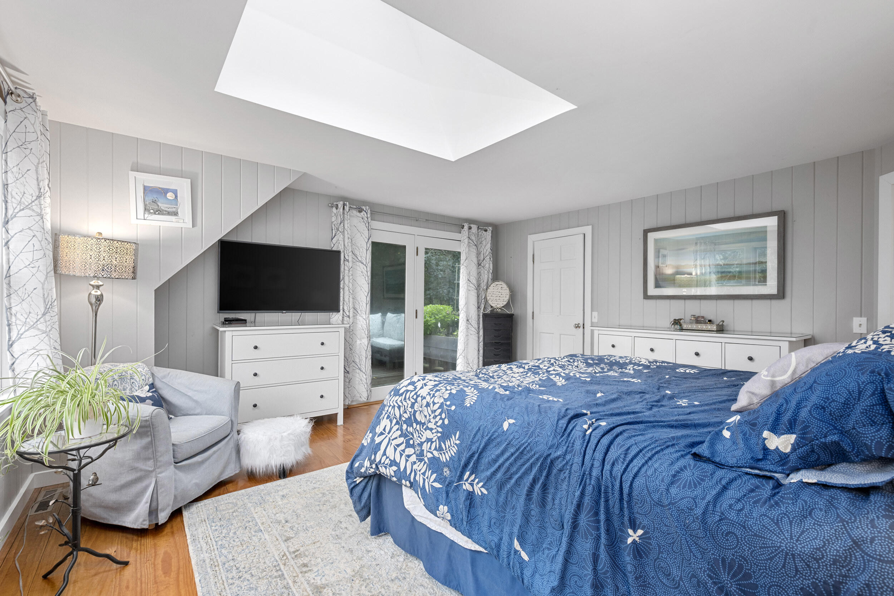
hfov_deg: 96.7
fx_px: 397
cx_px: 447
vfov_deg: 73.8
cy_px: 298
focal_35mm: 16
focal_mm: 16
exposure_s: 1/6
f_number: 8
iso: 320
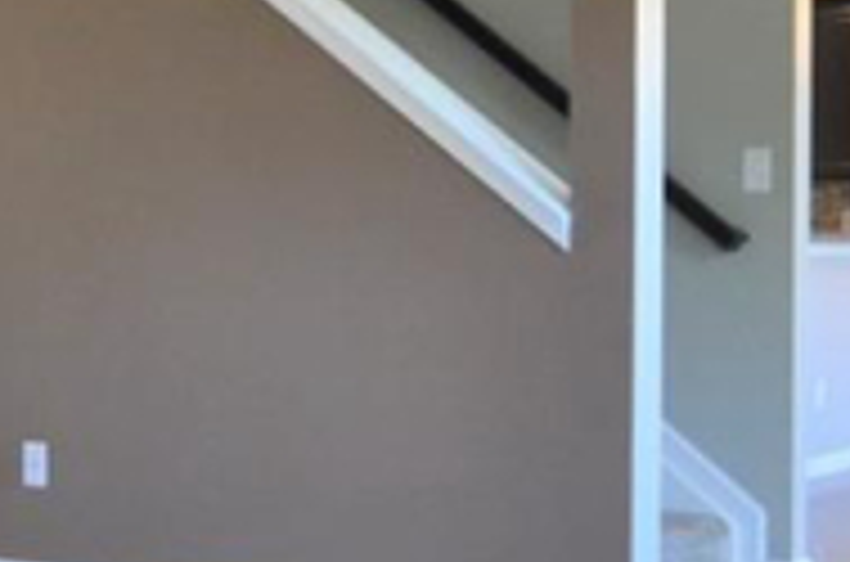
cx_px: 463
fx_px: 1978
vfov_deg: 16.2
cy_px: 283
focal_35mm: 84
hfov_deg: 24.2
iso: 640
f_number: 4
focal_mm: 14
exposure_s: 1/60
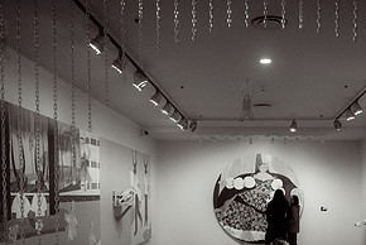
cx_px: 246
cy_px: 222
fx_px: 488
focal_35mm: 48
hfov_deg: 40.5
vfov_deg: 27.1
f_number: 3.5
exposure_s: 1/400
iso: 6400
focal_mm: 16
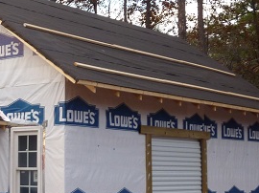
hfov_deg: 21.3
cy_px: 100
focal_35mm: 89
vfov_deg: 16.6
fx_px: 665
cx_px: 3
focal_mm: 5
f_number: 3.4
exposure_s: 1/30
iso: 125
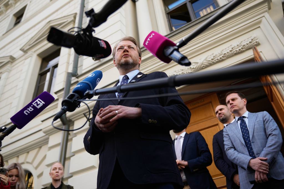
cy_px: 94
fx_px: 229
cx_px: 142
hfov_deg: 63.7
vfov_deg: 44.9
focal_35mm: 29
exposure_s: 1/400
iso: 250
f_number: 2.8
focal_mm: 29
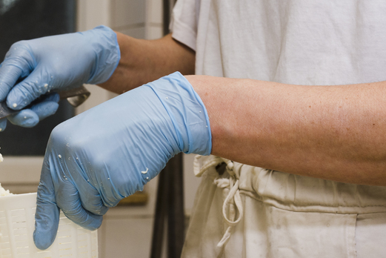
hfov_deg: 23.0
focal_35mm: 87
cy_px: 154
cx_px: 71
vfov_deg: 15.7
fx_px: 931
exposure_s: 1/200
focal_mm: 35
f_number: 5.6
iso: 320
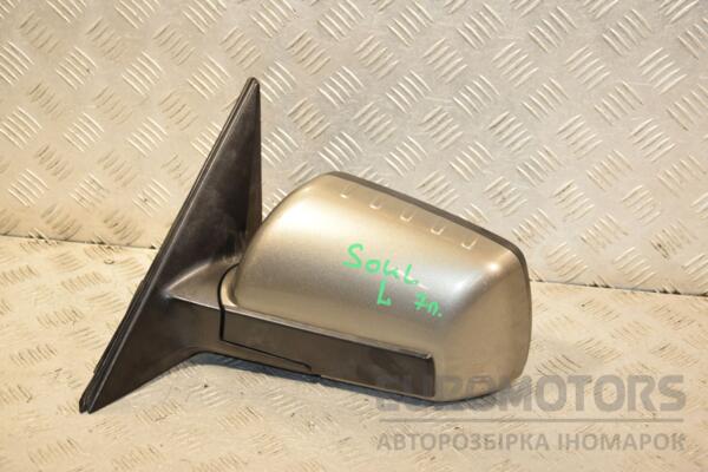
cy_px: 236
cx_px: 354
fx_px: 1327
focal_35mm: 68
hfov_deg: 29.9
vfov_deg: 20.2
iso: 800
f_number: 5.6
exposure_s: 1/200
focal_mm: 45
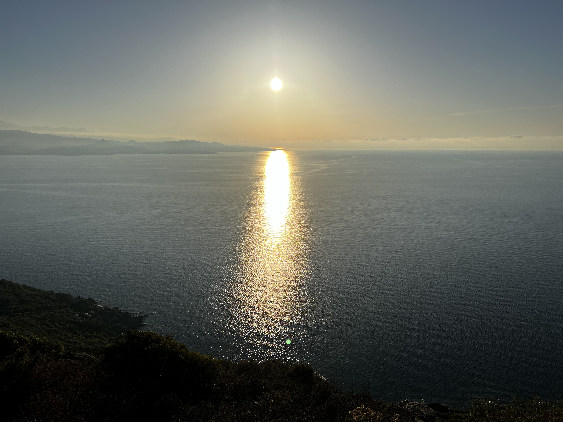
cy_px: 211
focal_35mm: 26
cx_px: 282
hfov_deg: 67.3
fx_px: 423
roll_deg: +0.2
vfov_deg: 53.1
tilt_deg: -9.3
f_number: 1.5
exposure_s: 1/16393
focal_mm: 5.7
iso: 40
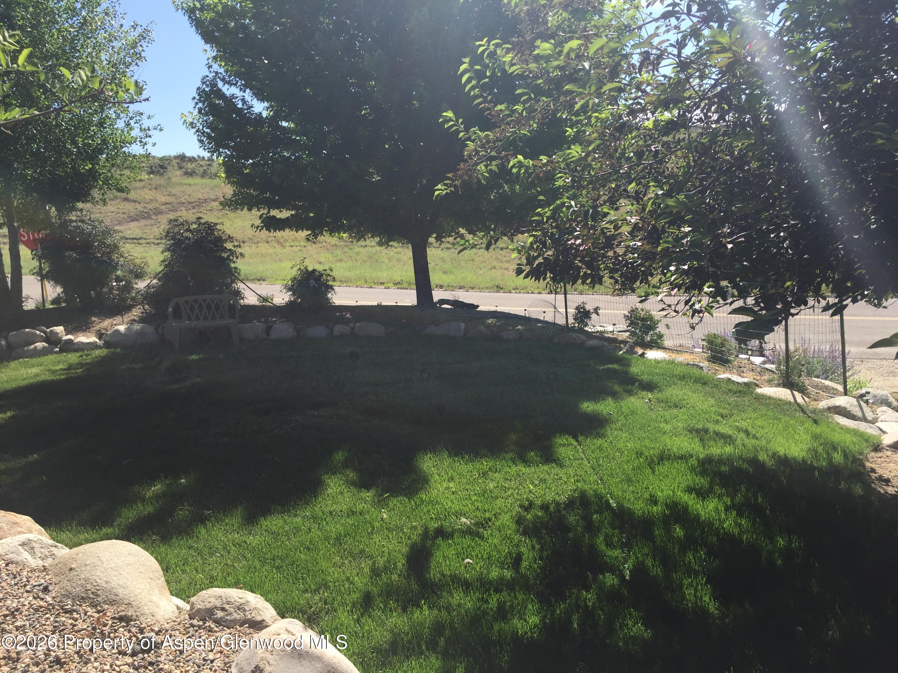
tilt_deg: -8.8
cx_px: 449
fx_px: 752
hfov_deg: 61.7
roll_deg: +4.3
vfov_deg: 48.2
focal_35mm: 29
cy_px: 336
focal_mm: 4.15
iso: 32
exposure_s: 1/1236
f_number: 2.2
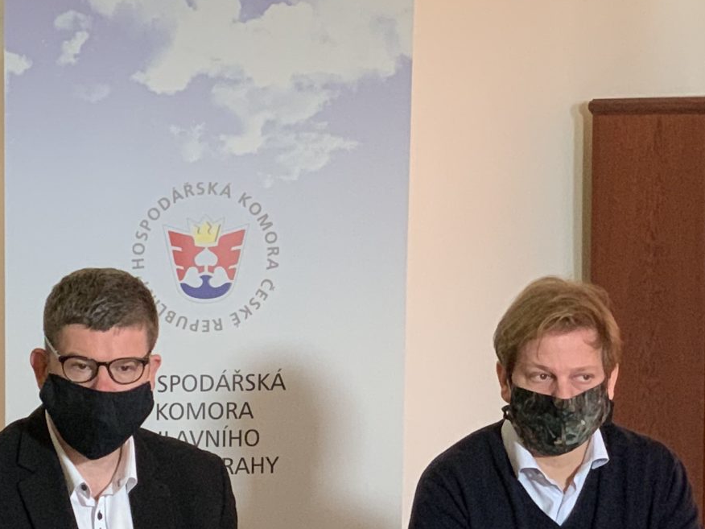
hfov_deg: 12.6
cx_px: -171
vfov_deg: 9.7
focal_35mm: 152
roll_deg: +0.5
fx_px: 3096
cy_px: 530
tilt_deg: -6.7
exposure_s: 1/55
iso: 250
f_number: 2.4
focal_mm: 6
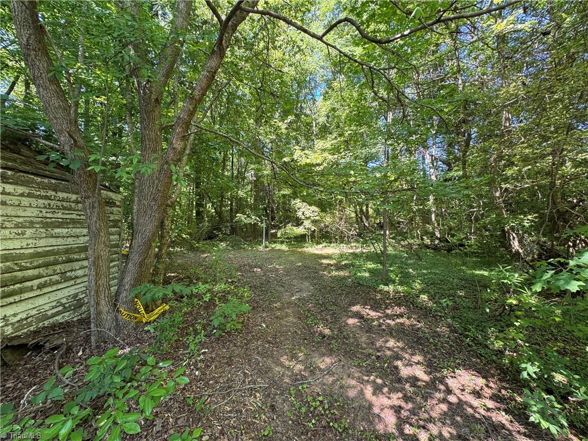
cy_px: 220
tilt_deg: +1.1
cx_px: 294
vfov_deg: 85.7
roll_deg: -1.2
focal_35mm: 14
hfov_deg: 102.1
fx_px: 238
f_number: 2.2
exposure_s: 1/99
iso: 80
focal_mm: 2.22
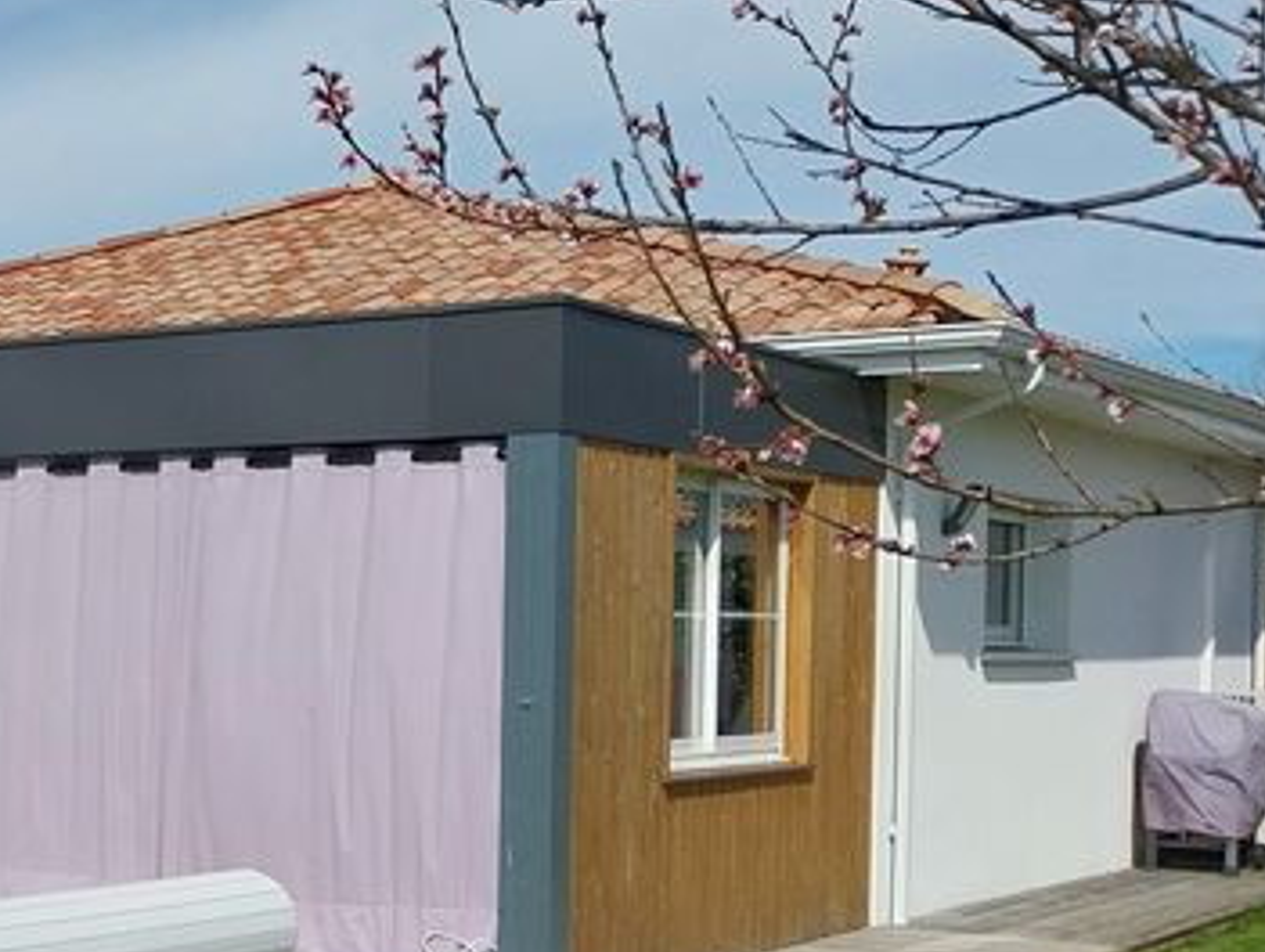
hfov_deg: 22.5
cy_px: 674
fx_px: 2707
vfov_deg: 19.8
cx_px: -523
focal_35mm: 74
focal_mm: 4
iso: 25
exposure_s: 1/1651
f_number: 1.8
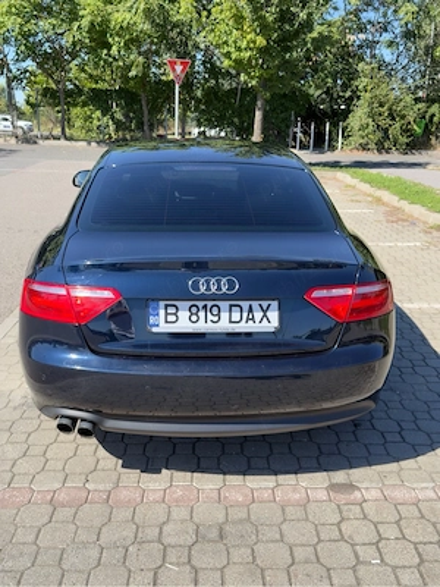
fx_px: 593
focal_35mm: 35
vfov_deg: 52.6
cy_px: 294
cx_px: 220
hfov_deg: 40.7
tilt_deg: -16.1
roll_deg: -1.9
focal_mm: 6.76
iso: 64
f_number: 1.78
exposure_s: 1/1792
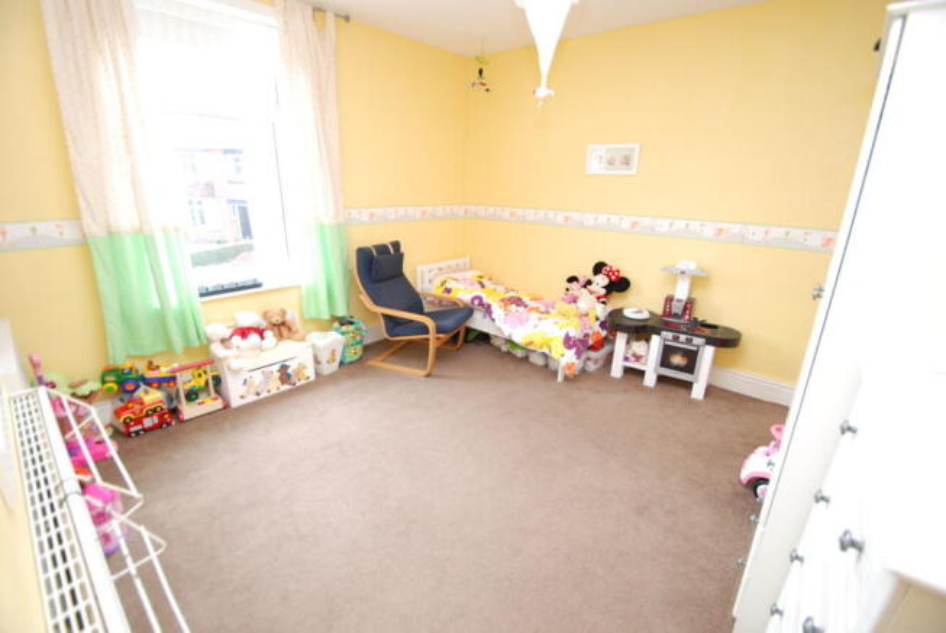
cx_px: 473
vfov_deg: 77.5
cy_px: 316
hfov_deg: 100.3
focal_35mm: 15
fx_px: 395
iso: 200
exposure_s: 1/30
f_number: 3.5
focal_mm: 10
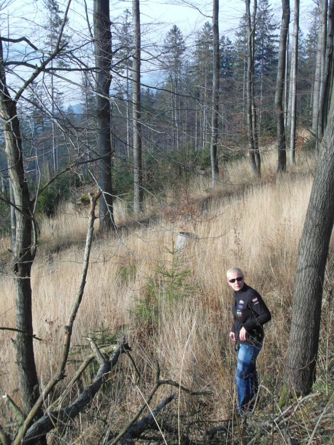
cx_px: 167
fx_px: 682
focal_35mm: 53
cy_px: 222
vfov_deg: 36.2
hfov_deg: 27.5
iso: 100
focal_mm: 8.7
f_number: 3.8
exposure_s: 1/250
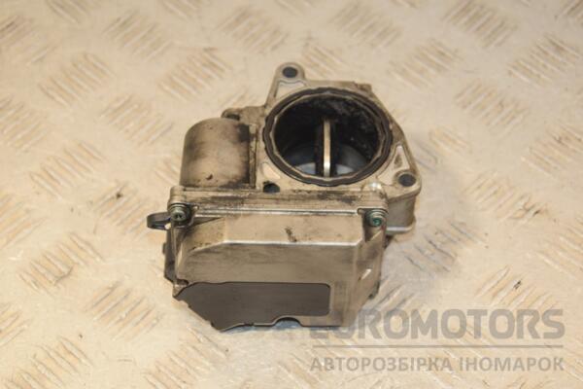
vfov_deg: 14.7
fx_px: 1506
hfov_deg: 21.9
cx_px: 292
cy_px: 194
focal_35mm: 93
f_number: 7.1
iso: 800
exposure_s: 1/200
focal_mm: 62
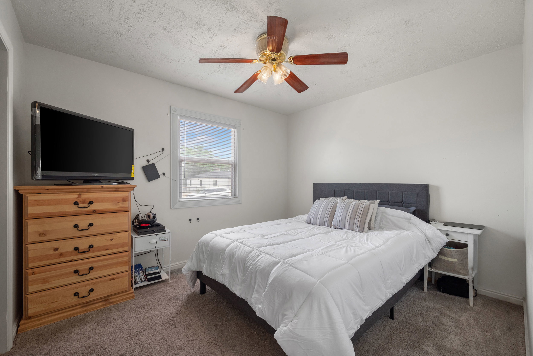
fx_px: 222
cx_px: 266
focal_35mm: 15
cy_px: 178
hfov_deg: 100.4
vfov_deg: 77.4
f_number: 8
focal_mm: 15
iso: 500
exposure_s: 1/5
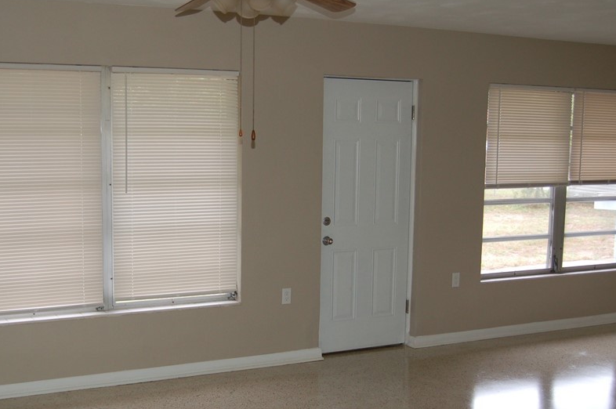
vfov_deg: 28.1
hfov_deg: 41.1
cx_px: 235
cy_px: 241
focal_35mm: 48
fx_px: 815
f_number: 3.8
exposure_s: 1/60
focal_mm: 23
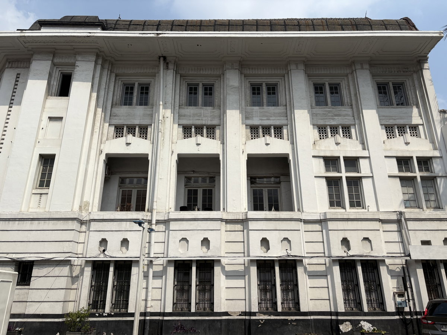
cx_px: 224
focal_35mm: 26
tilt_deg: +20.6
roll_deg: -0.2
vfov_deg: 53.1
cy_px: 168
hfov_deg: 67.3
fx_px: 336
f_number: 1.6
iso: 50
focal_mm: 5.96
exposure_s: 1/6993
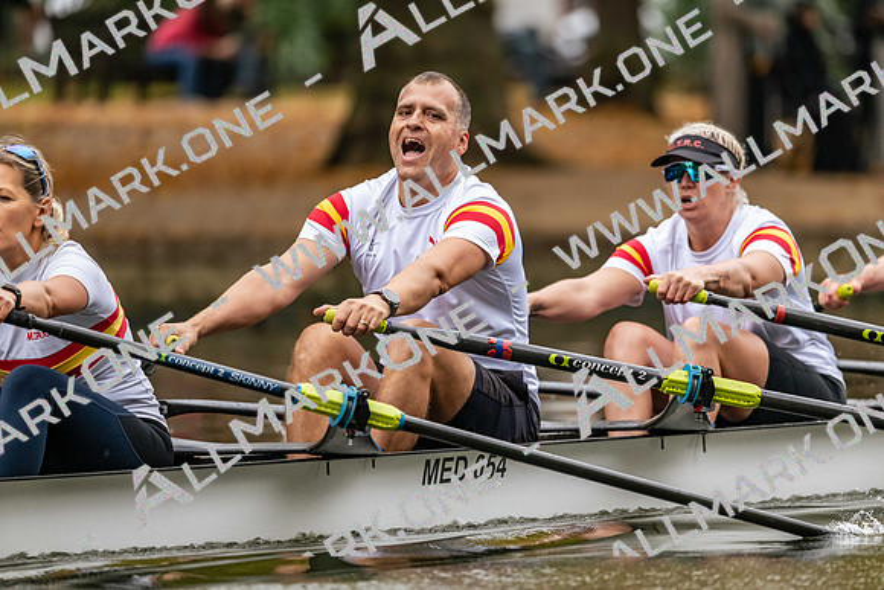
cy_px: 295
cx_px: 442
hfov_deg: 5.2
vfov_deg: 3.4
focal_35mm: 400
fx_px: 9824
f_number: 4.5
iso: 3200
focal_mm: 400
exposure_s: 1/2500
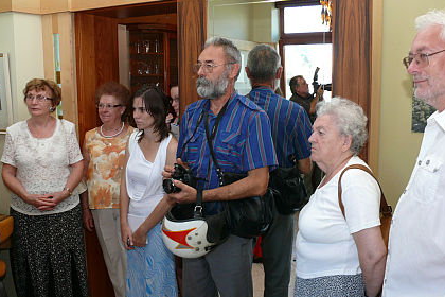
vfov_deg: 34.2
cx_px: 232
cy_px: 170
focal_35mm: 39
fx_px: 482
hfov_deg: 49.5
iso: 100
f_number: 4
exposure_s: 1/30
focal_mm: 7.4
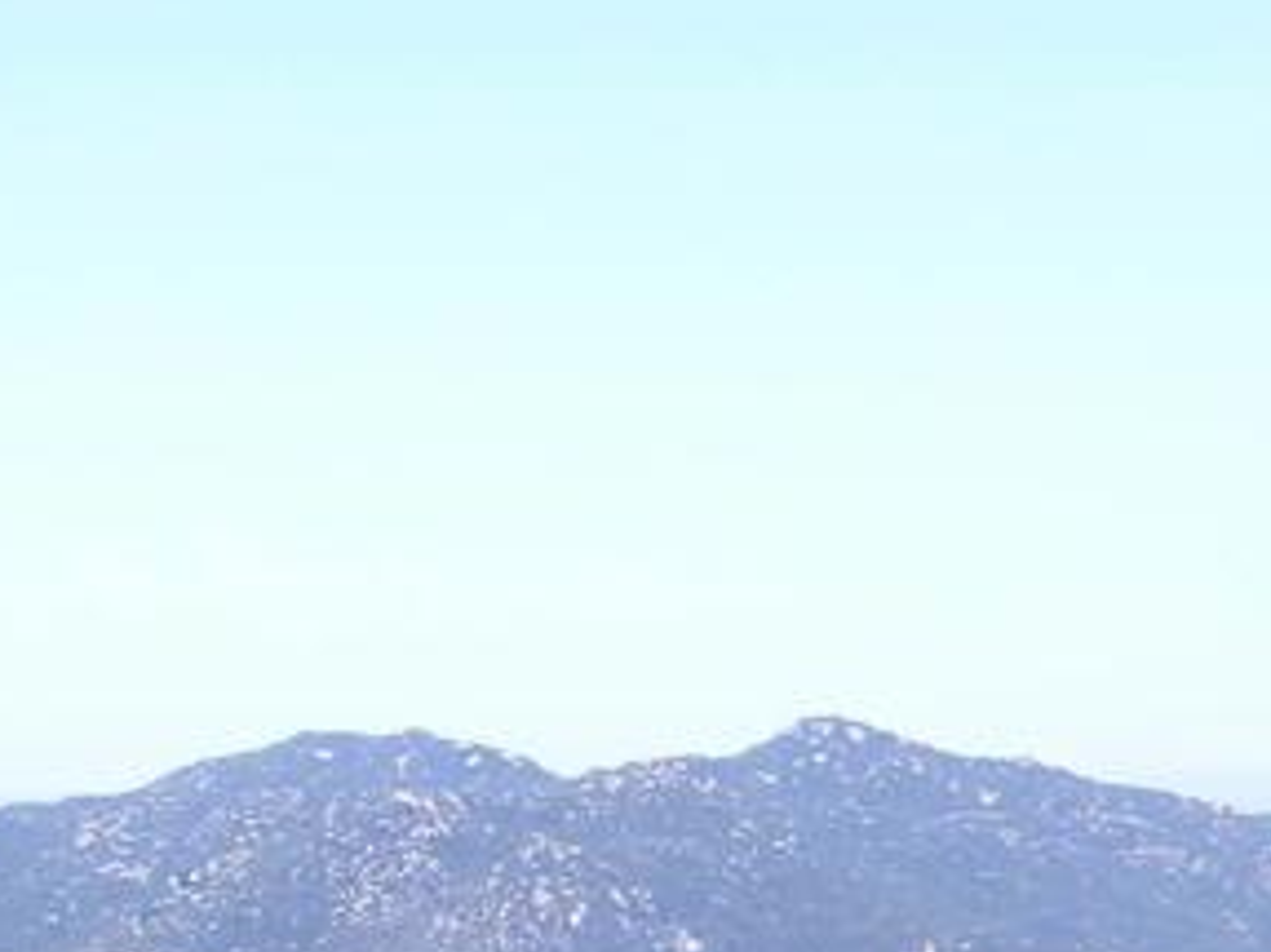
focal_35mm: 125
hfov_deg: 15.6
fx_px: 4588
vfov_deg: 11.7
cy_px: 939
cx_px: 1147
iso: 50
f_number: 5.6
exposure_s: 1/206
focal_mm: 8.9
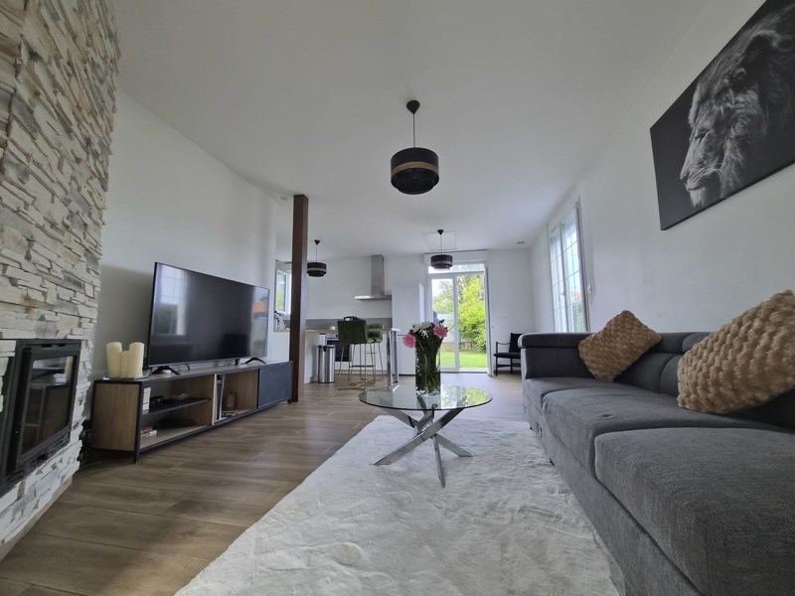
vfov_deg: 89.9
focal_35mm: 13
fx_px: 299
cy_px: 298
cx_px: 398
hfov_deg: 106.2
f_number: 2.2
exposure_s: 1/50
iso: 64
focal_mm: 1.7
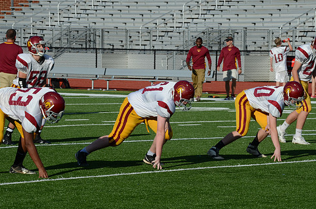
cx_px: 168
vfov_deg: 6.3
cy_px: 115
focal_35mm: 218
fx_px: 1909
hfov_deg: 9.5
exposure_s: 1/500
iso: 250
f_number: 11
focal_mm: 120
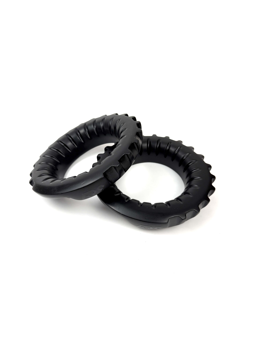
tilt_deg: -45.2
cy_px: 171
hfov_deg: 56.8
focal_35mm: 24
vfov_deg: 71.6
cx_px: 128
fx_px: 238
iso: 80
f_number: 1.78
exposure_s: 1/435
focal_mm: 6.76
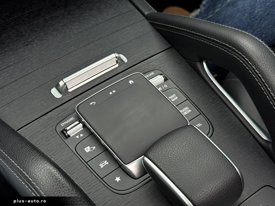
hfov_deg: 39.7
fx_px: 381
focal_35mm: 48
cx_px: 138
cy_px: 103
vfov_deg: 30.3
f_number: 1.78
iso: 64
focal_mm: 6.76
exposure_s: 1/412
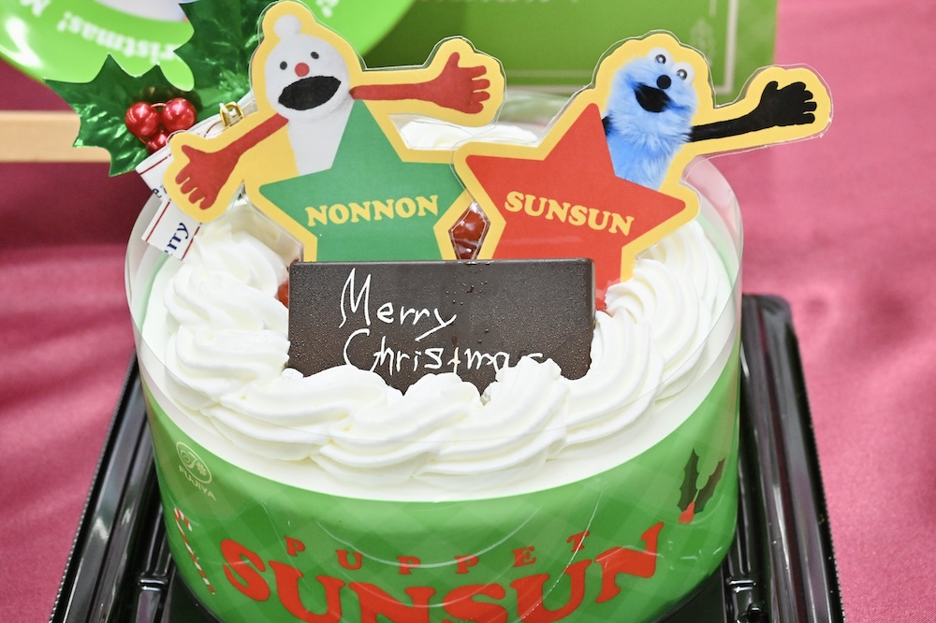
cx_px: 468
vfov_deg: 22.6
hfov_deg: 33.4
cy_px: 312
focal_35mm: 60
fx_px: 1559
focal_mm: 60
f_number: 11
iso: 6400
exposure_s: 1/160
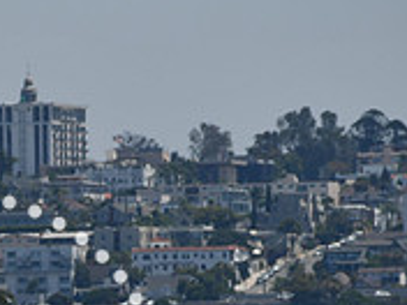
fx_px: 12287
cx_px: -49
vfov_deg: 1.4
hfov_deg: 1.9
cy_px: 406
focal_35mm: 1045
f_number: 7.1
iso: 200
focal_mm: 220
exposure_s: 1/1600
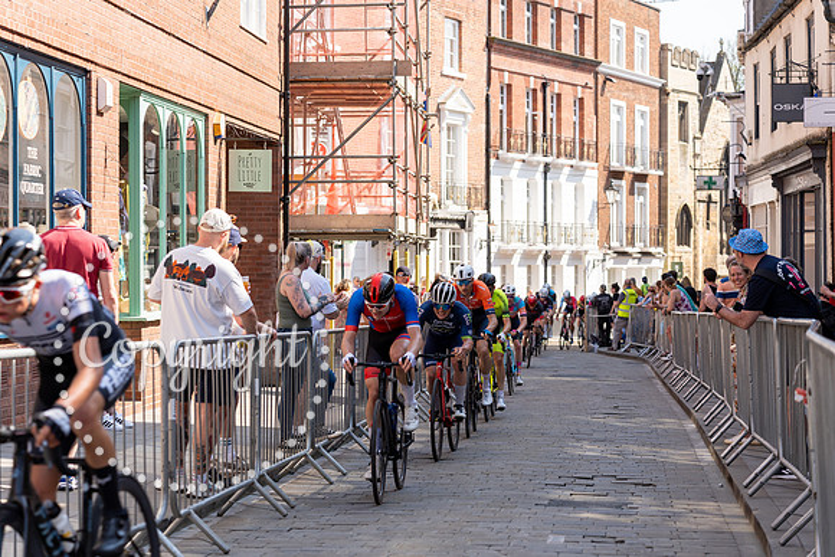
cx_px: 418
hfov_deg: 27.0
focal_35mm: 75
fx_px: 1740
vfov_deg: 18.2
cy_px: 278
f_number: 4
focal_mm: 75
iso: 100
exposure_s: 1/400
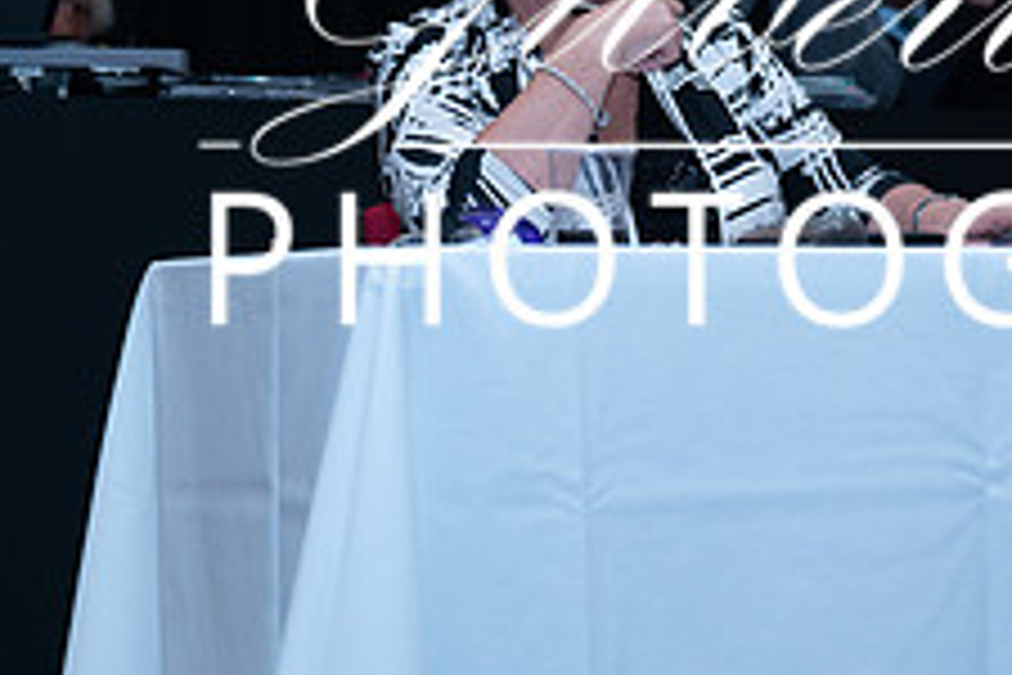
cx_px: 985
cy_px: 124
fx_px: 3767
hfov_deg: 15.1
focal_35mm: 134
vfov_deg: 10.2
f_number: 2.8
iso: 200
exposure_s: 1/160
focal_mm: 52
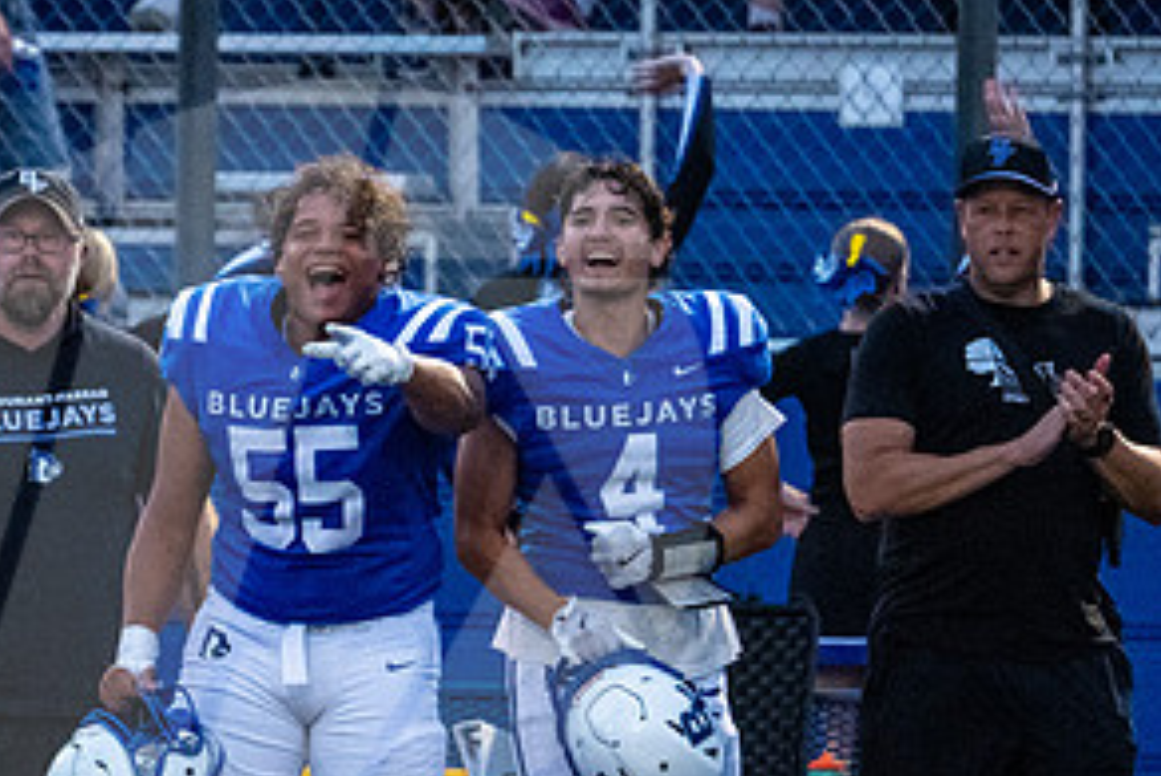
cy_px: 363
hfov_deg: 1.9
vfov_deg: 1.3
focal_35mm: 1083
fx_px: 34942
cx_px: 129
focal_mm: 400
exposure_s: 1/1250
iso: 5000
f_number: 5.6
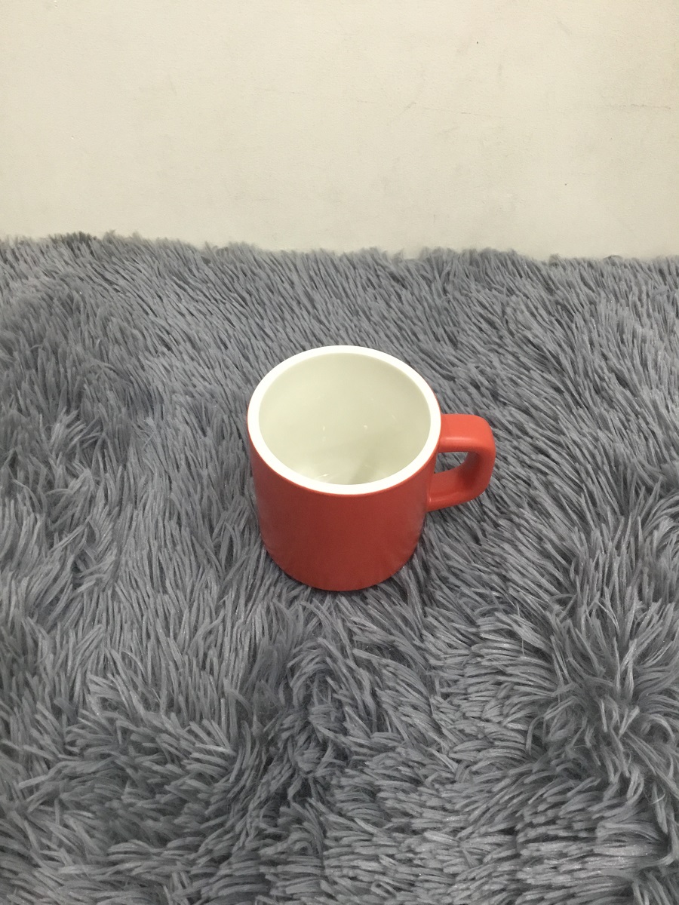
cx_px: 340
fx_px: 811
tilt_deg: -49.6
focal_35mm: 31
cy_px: 452
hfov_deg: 45.4
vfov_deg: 58.4
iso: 160
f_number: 2.4
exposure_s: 1/33
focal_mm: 3.3
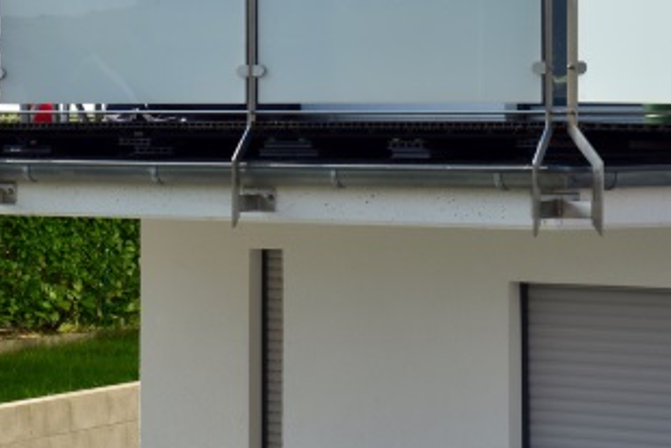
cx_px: 160
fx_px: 2312
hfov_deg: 16.4
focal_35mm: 124
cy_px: 37
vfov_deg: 11.0
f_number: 18
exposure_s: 1/100
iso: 200
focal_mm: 48
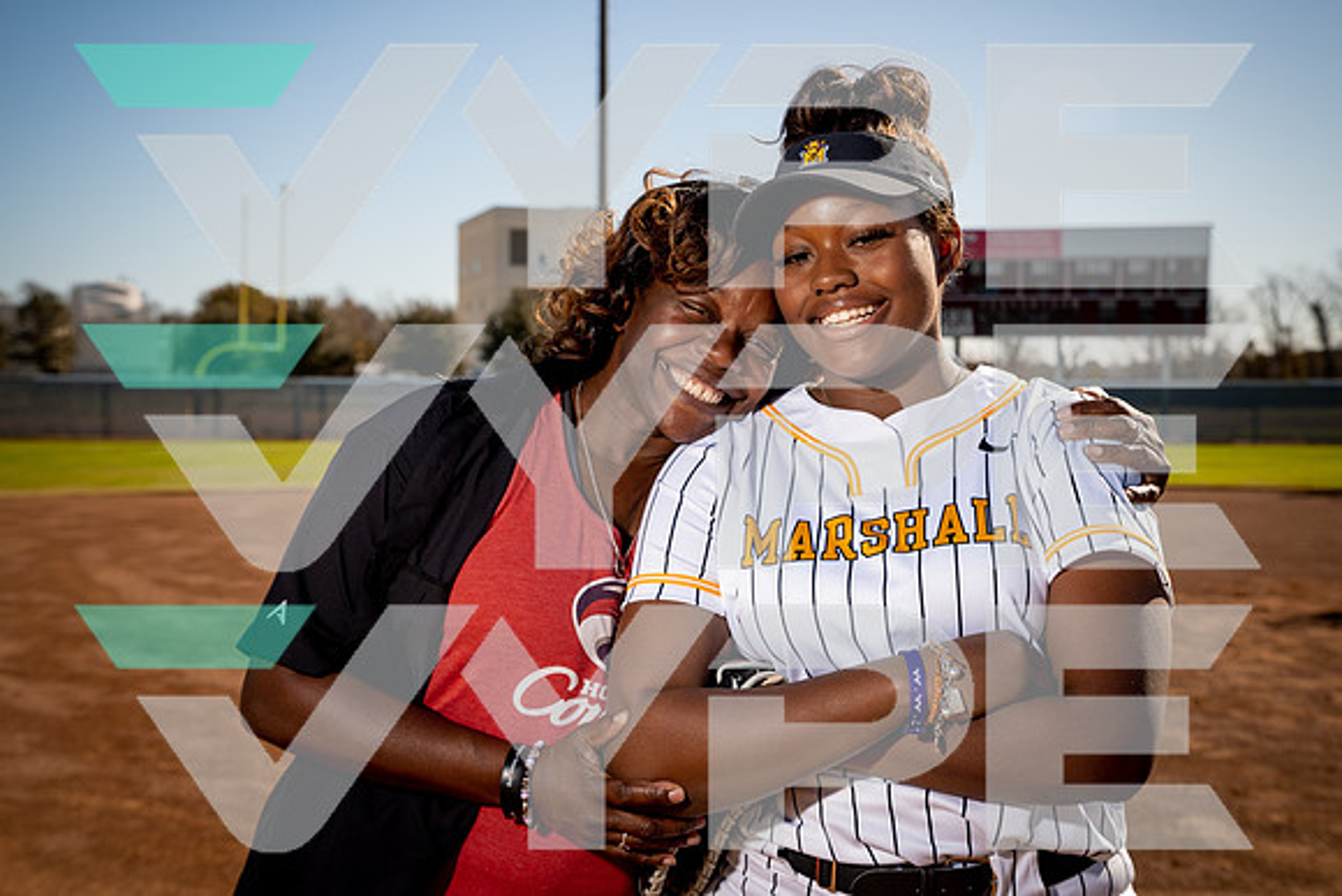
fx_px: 2051
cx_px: 671
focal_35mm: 55
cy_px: 448
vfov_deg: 24.6
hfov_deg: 36.2
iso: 100
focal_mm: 55
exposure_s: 1/250
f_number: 7.1
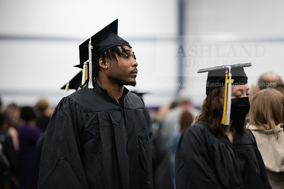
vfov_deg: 7.6
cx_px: 142
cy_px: 94
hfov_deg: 11.4
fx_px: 1420
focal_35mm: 180
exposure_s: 1/200
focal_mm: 180
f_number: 3.2
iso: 3200
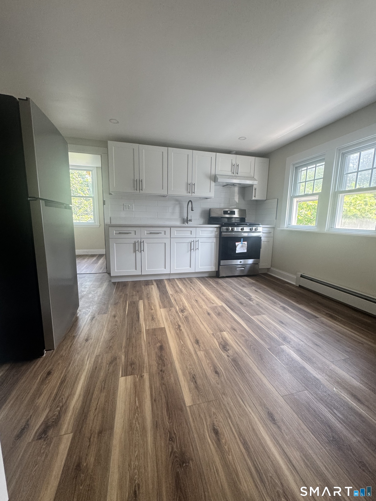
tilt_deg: -10.7
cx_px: 188
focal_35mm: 14
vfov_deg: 102.1
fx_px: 203
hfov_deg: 85.7
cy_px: 250
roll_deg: -0.8
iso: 200
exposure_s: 1/99
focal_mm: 2.22
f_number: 2.2
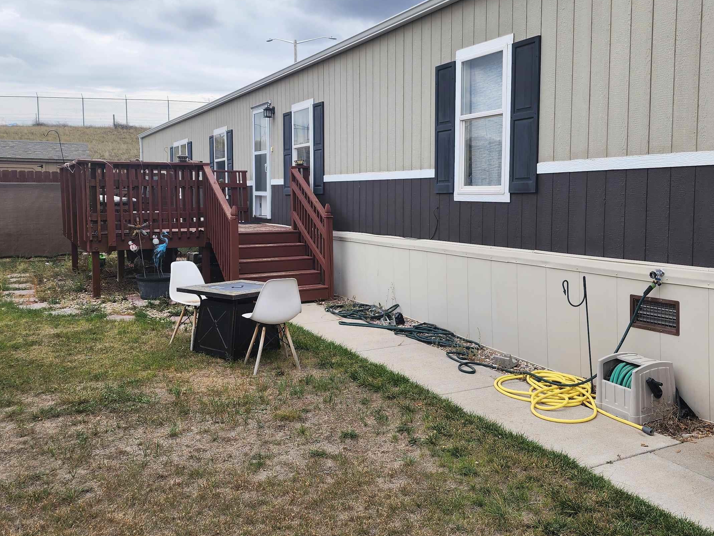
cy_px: 241
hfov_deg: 55.2
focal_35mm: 33
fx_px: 681
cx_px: 406
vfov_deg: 42.9
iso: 12
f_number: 1.8
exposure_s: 1/243
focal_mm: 6.4
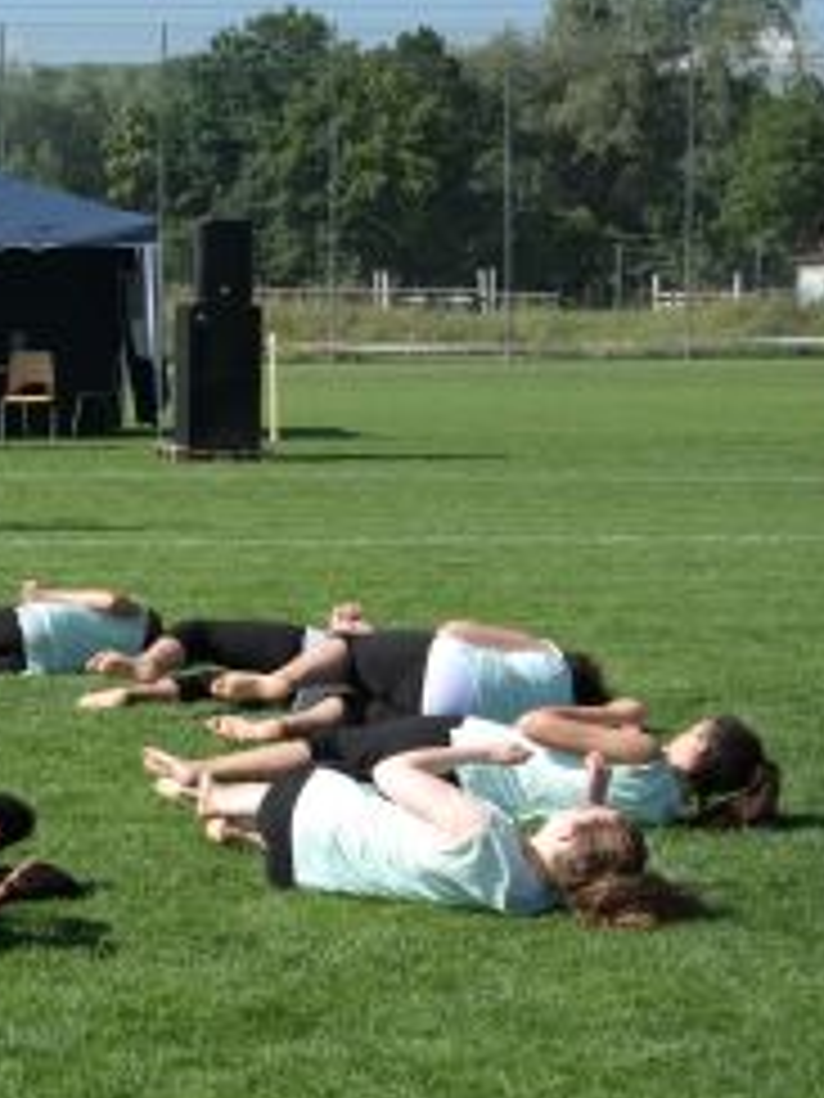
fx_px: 3682
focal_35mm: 116
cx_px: -432
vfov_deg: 17.0
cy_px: 524
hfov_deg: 12.1
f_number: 6.3
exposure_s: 1/320
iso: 100
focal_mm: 30
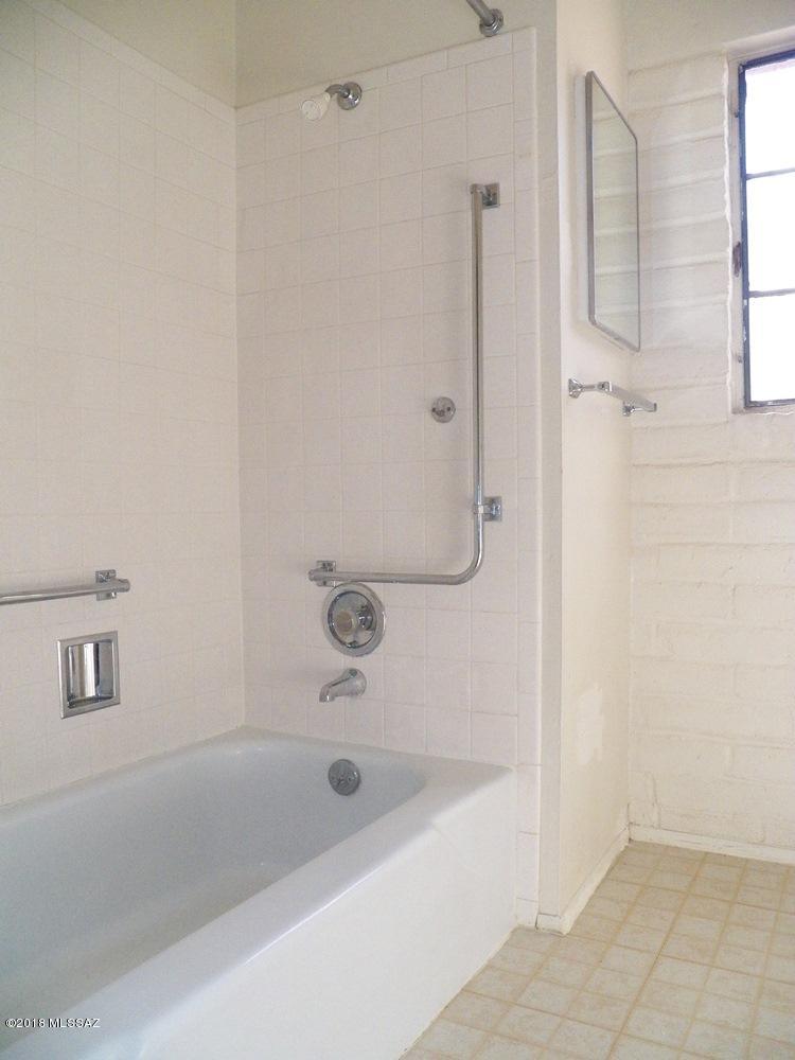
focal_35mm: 28
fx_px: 857
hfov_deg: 49.7
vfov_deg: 63.4
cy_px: 530
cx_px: 398
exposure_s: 1/500
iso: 640
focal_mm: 4.9
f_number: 2.8
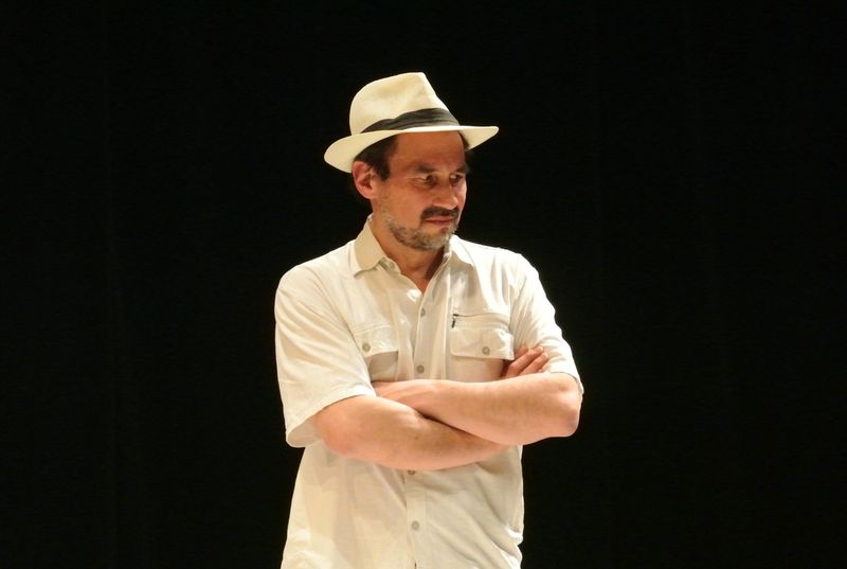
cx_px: 424
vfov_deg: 5.9
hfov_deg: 8.8
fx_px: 5493
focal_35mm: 233
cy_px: 284
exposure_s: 1/200
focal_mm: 86.5
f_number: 8
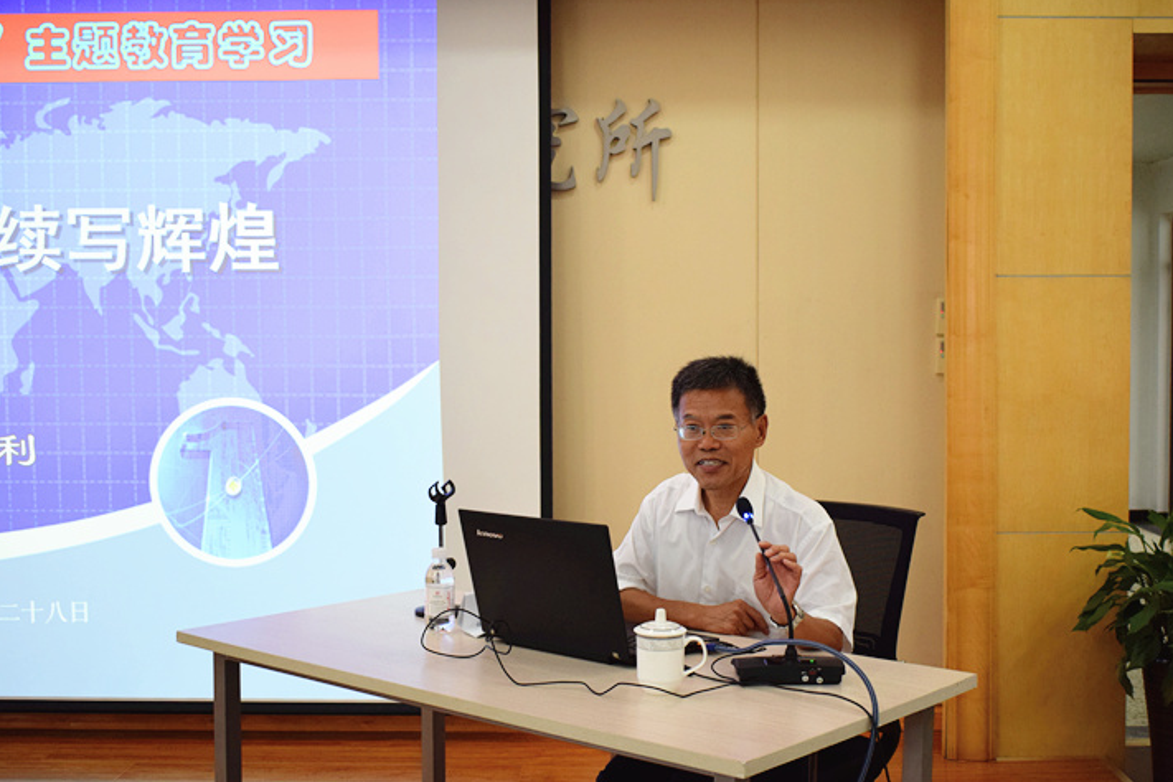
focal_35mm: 46
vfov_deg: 29.5
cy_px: 403
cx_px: 640
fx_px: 1484
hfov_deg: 43.1
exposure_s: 1/60
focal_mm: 27
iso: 560
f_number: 4
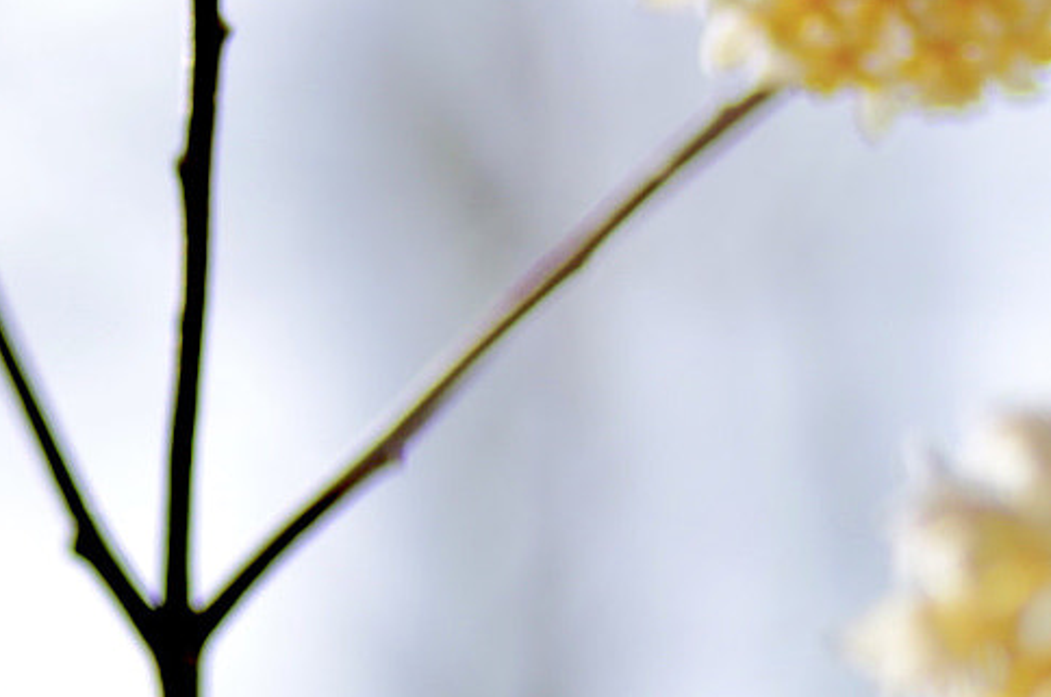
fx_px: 12999
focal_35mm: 446
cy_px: -266
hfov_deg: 4.6
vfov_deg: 3.1
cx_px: 198
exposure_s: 1/800
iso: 100
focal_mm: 90
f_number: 2.8
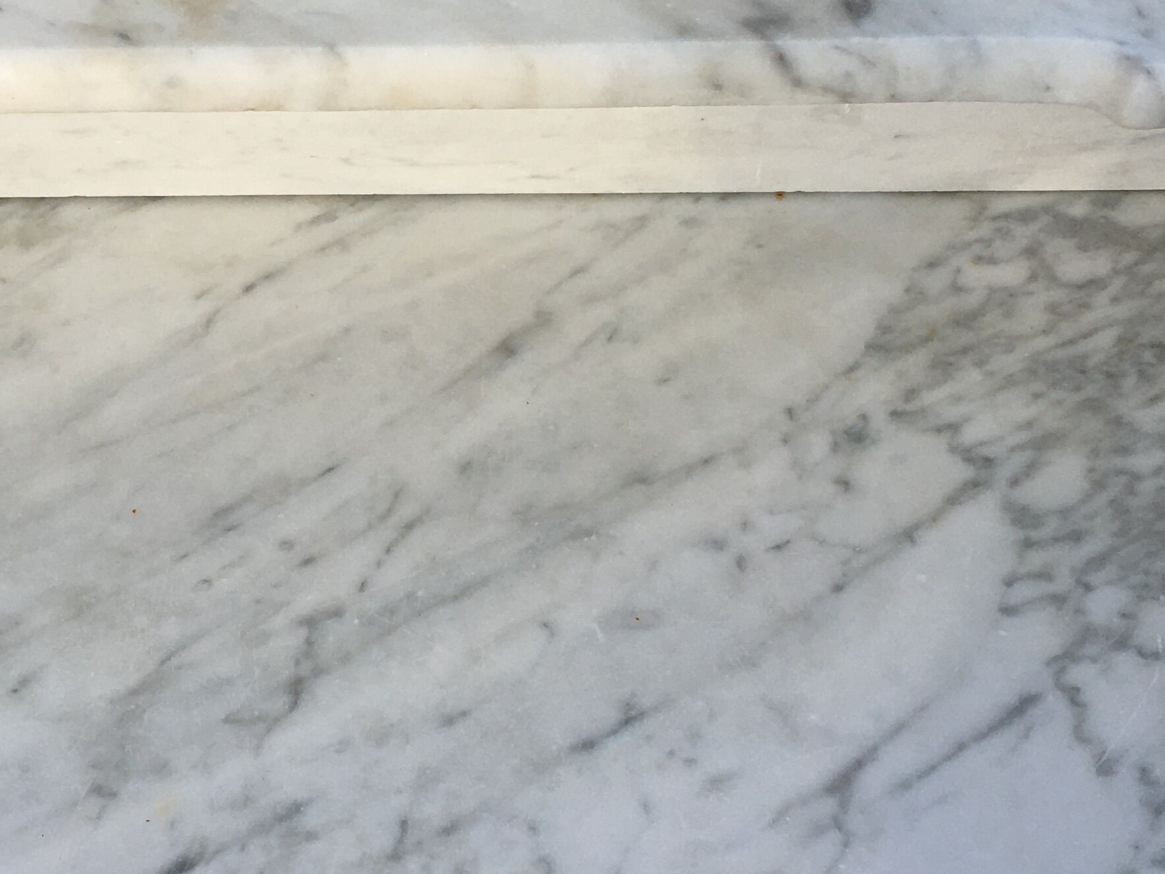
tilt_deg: -47.2
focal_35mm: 66
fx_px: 2221
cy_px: 266
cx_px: 343
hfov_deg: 29.1
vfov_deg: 22.1
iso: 25
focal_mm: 4.15
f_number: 2.2
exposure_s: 1/818
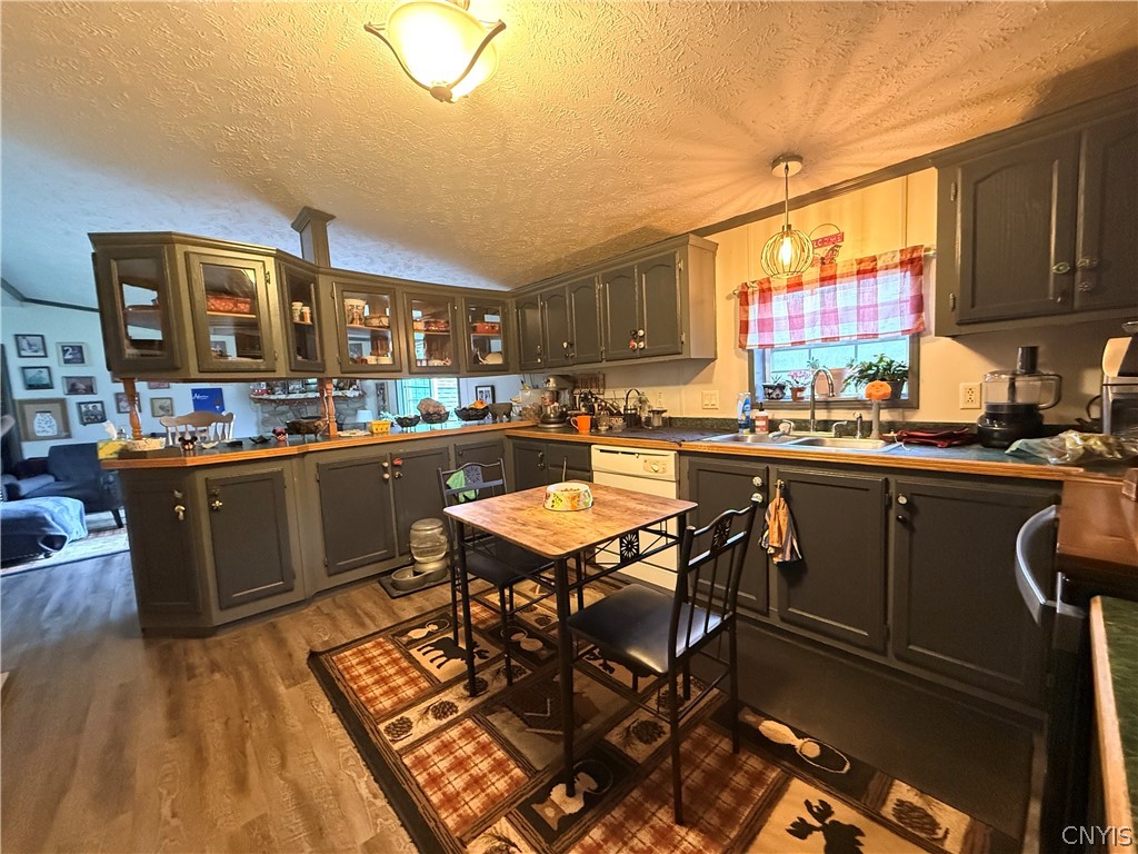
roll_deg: +2.9
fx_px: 460
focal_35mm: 14
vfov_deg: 85.7
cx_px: 569
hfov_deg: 102.1
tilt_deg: -4.9
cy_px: 427
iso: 1000
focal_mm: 2.22
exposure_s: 1/60
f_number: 2.2
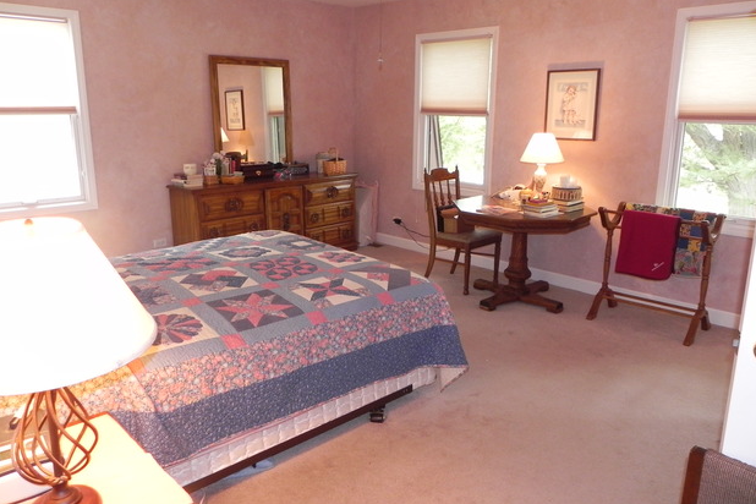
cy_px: 252
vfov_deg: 46.4
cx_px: 387
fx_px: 588
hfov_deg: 65.5
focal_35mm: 28
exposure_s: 1/30
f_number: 2.8
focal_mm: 4.6
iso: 258
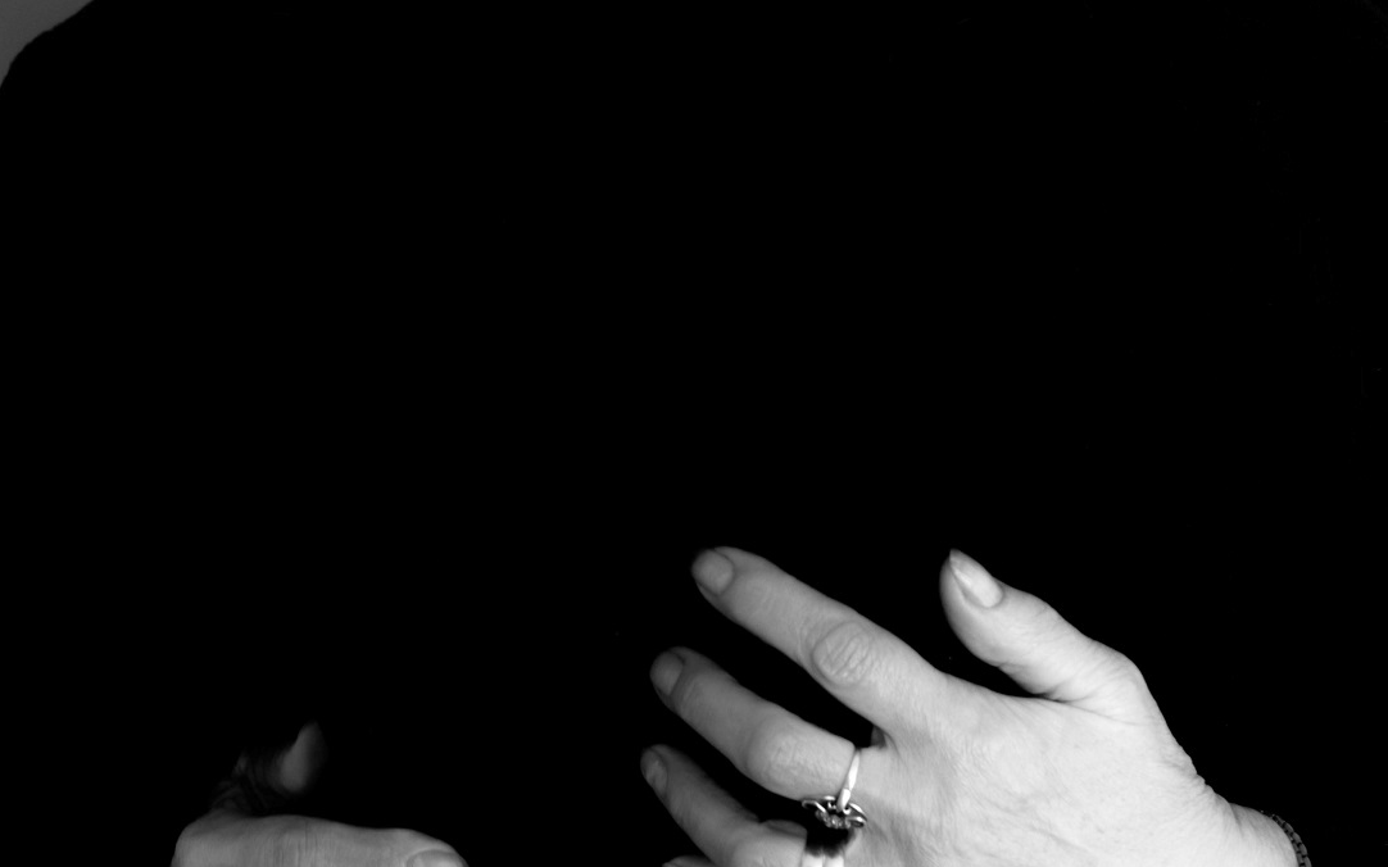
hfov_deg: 28.1
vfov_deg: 17.8
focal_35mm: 73
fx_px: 2761
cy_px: 424
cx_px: 918
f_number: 1.8
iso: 800
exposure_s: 1/100
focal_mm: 50
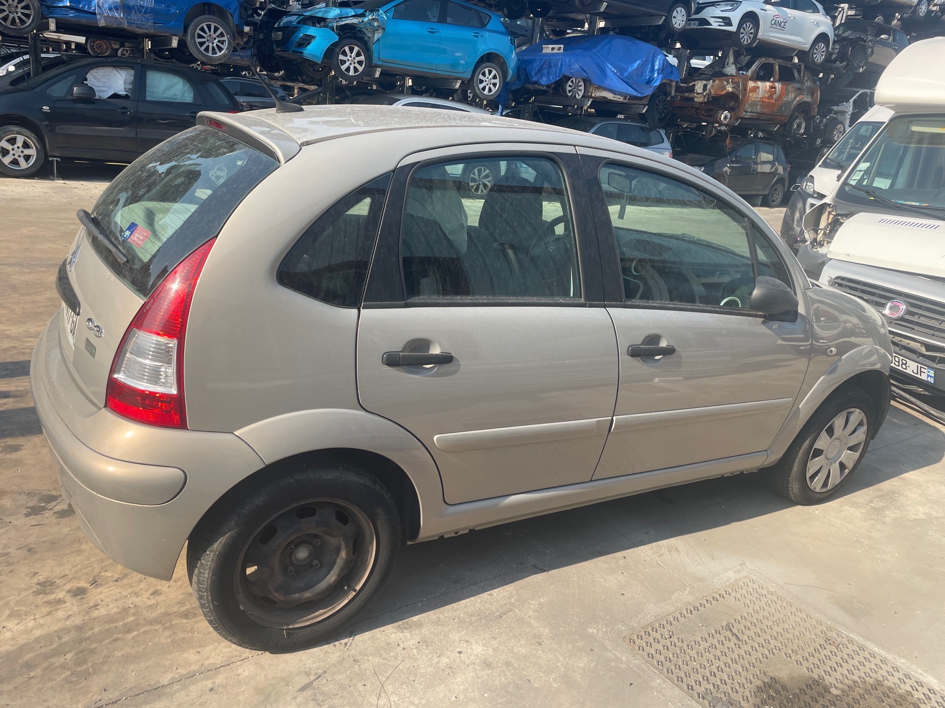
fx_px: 710
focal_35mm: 26
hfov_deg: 67.3
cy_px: 354
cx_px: 472
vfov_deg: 53.1
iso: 32
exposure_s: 1/1335
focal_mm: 4.2
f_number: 1.6
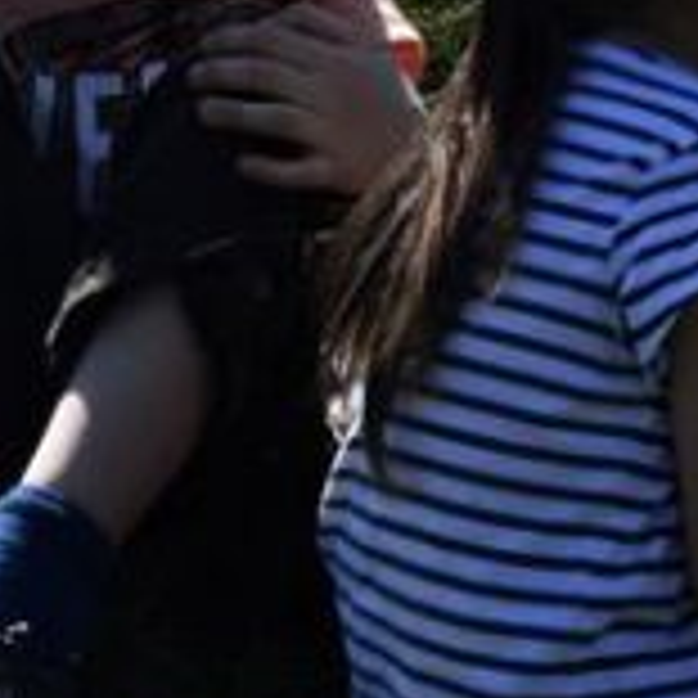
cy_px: -428
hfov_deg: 8.8
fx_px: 4449
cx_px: 1054
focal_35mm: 195
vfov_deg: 8.7
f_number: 11
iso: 400
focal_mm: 22
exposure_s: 1/400
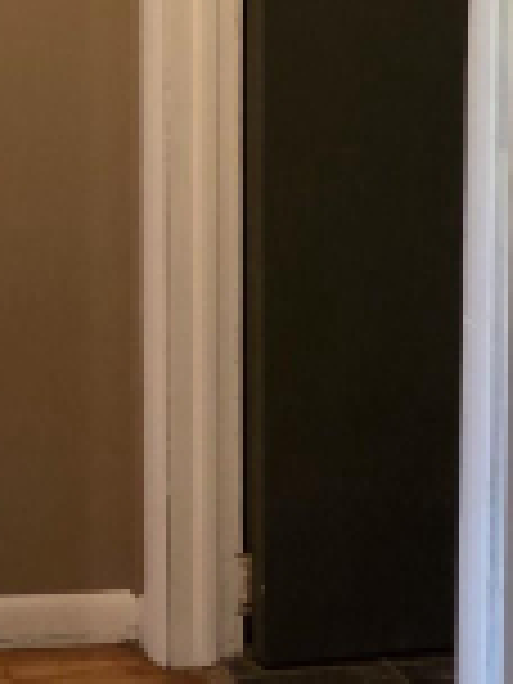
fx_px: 1126
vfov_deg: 32.0
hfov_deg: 22.2
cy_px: 61
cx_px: -202
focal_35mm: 57
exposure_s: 1/60
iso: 1000
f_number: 2.2
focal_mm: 2.2
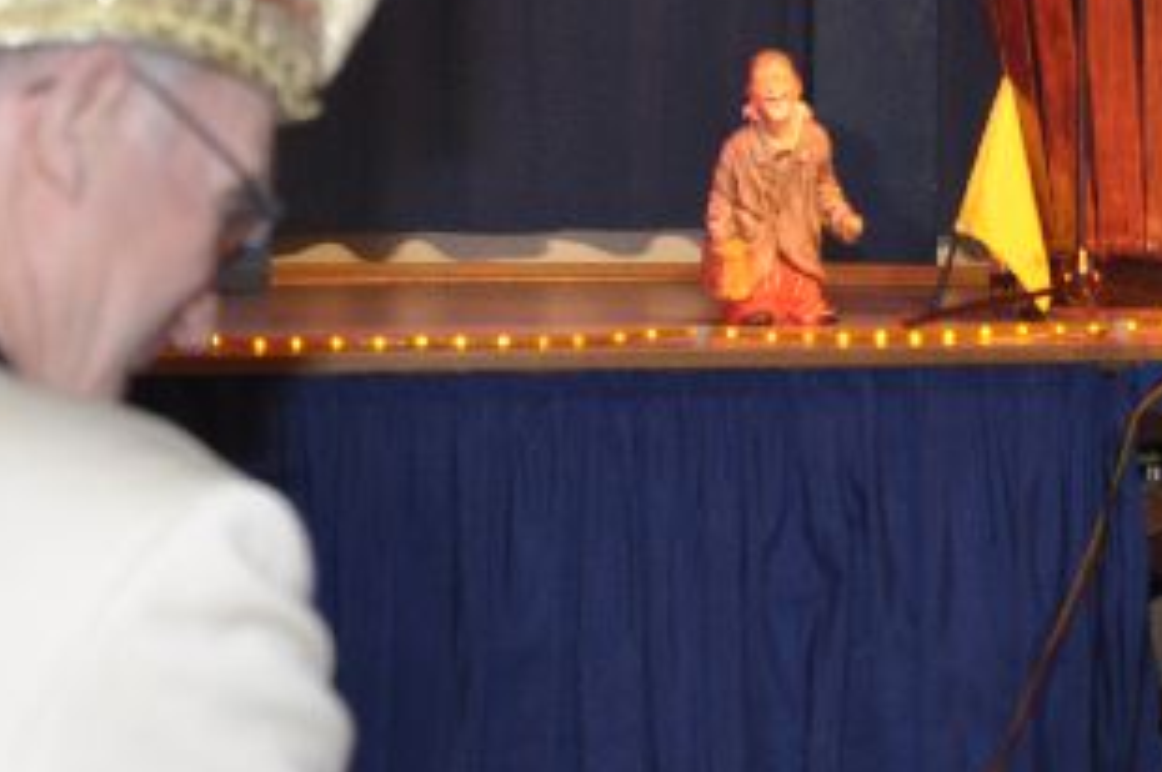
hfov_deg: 16.1
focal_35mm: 124
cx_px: 1237
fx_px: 3998
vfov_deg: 10.8
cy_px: -204
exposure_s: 1/60
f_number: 5
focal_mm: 32
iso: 400
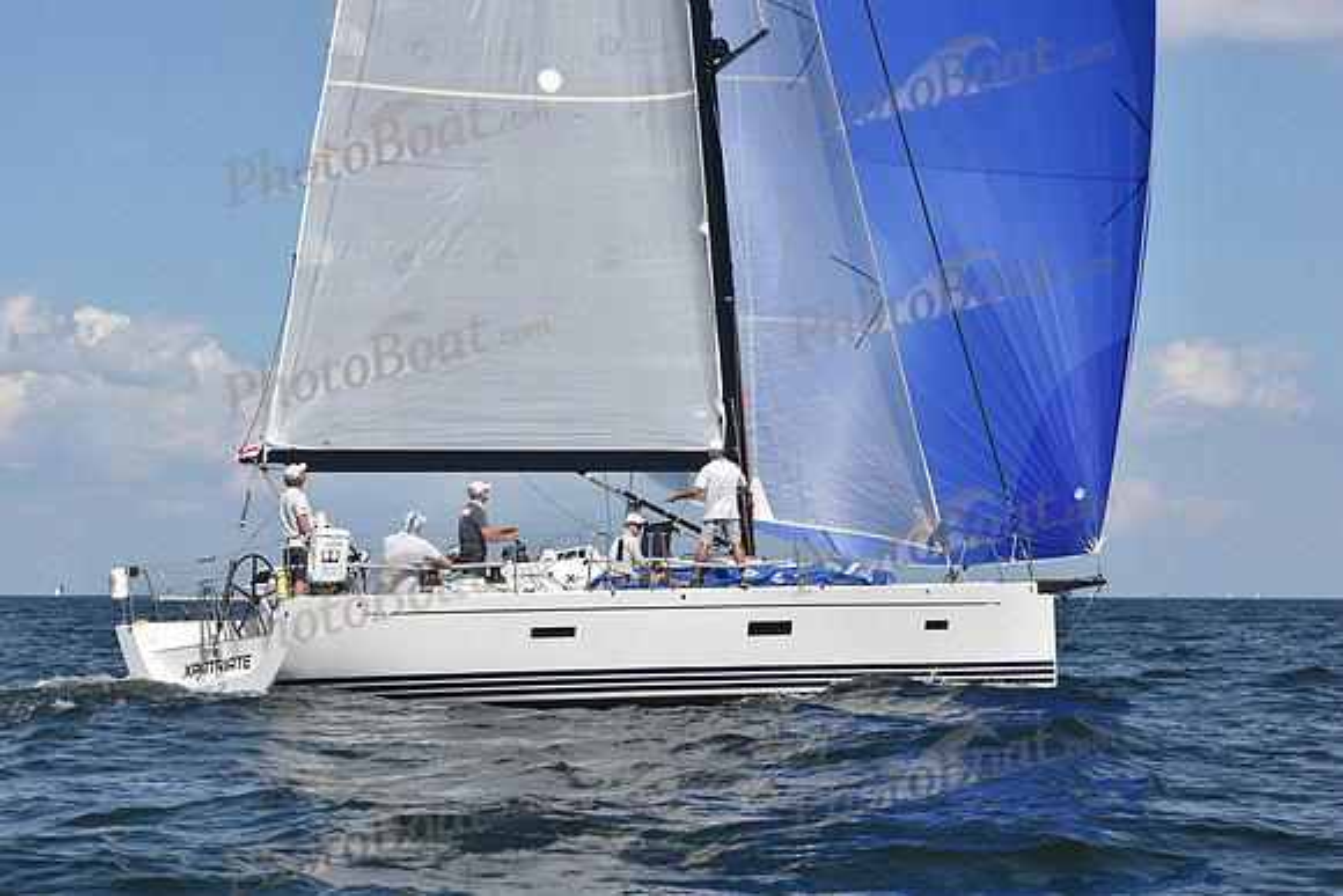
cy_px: 448
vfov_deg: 14.0
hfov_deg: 20.8
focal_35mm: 98
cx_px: 672
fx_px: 3657
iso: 320
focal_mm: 98
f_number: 10
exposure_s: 1/1250
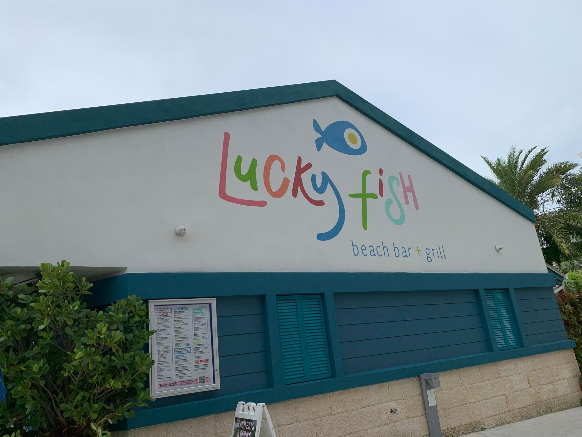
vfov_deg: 53.1
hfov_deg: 67.3
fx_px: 437
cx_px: 291
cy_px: 218
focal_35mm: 26
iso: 25
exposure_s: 1/6452
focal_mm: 4.25
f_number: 1.8
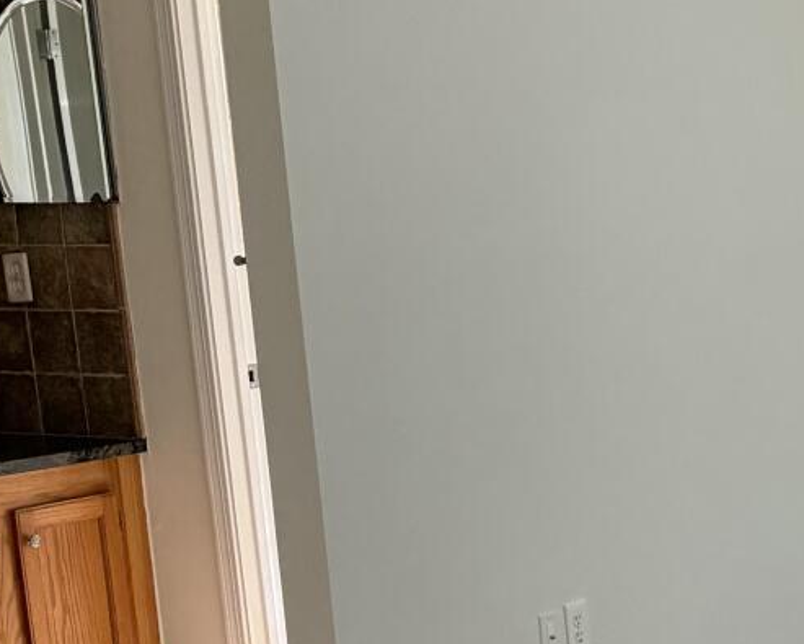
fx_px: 2262
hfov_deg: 18.4
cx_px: 1120
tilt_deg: -11.2
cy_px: 651
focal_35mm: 95
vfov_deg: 15.9
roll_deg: +0.9
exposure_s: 1/188
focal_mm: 6.76
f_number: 1.78
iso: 200
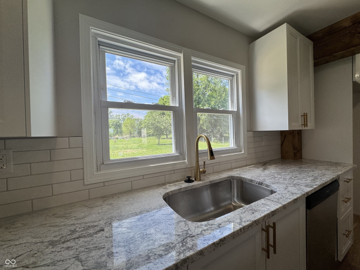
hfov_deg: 102.1
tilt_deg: -0.6
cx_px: 180
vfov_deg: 85.7
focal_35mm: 14
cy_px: 135
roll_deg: +1.2
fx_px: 146
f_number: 2.2
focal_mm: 2.22
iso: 40
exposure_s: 1/370
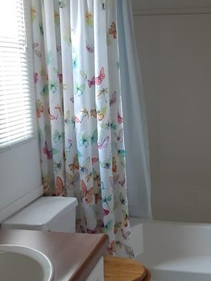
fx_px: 398
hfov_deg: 29.3
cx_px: 150
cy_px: 167
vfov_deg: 38.8
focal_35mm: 49
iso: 200
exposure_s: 1/24
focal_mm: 2.91
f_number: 1.9
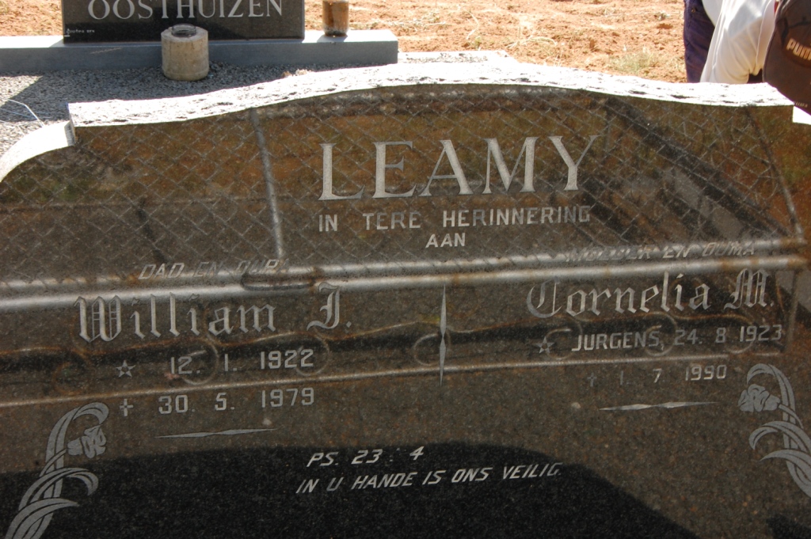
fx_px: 1688
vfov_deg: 18.2
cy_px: 270
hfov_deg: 27.0
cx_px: 406
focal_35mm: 75
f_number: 18
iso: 400
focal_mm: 50
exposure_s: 1/50
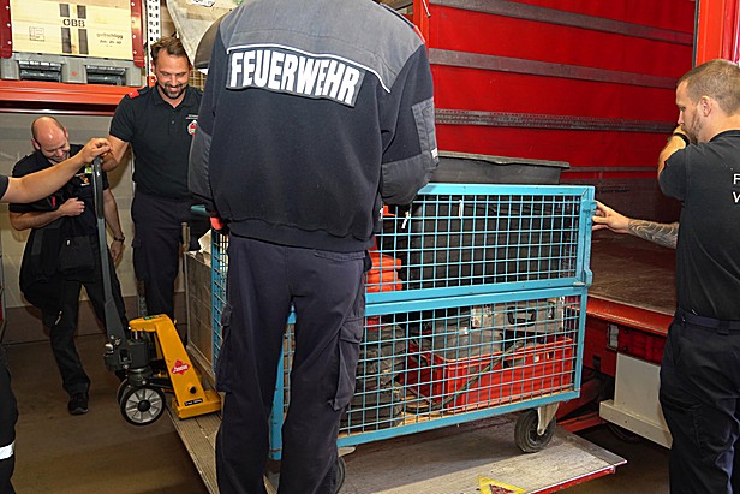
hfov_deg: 65.5
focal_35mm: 28
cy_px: 247
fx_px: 576
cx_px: 370
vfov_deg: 46.4
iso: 4000
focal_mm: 28
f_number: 5.6
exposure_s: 1/100
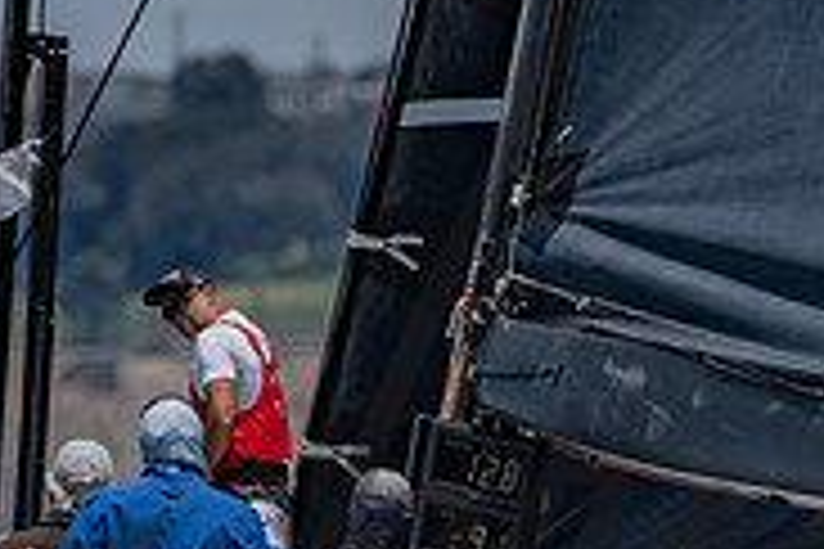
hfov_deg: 1.5
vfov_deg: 1.0
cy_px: 498
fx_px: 31493
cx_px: 780
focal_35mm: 1376
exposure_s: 1/3200
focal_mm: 370
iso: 320
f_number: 5.6
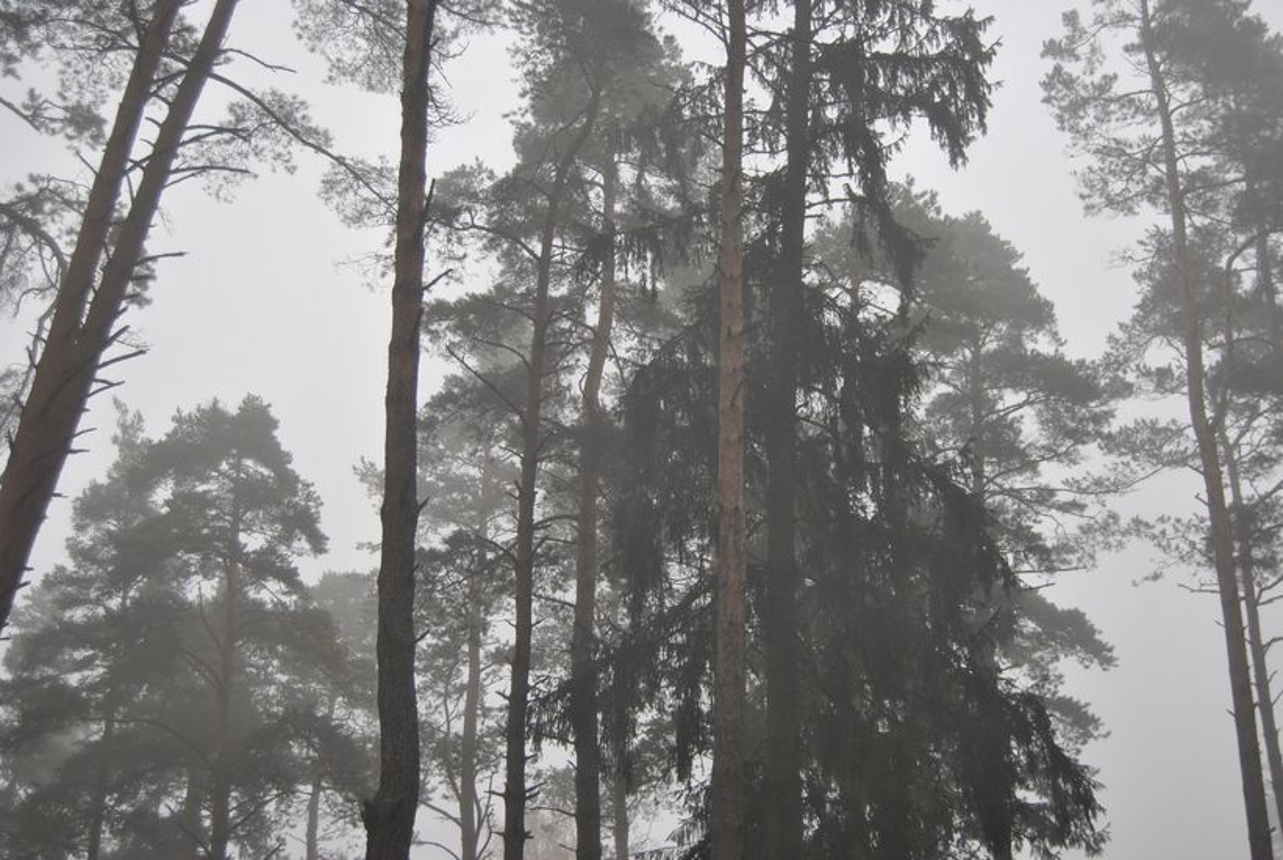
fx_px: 1660
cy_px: 430
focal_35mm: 46
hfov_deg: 42.3
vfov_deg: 29.0
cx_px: 642
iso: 100
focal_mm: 31
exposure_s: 1/200
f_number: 4.2
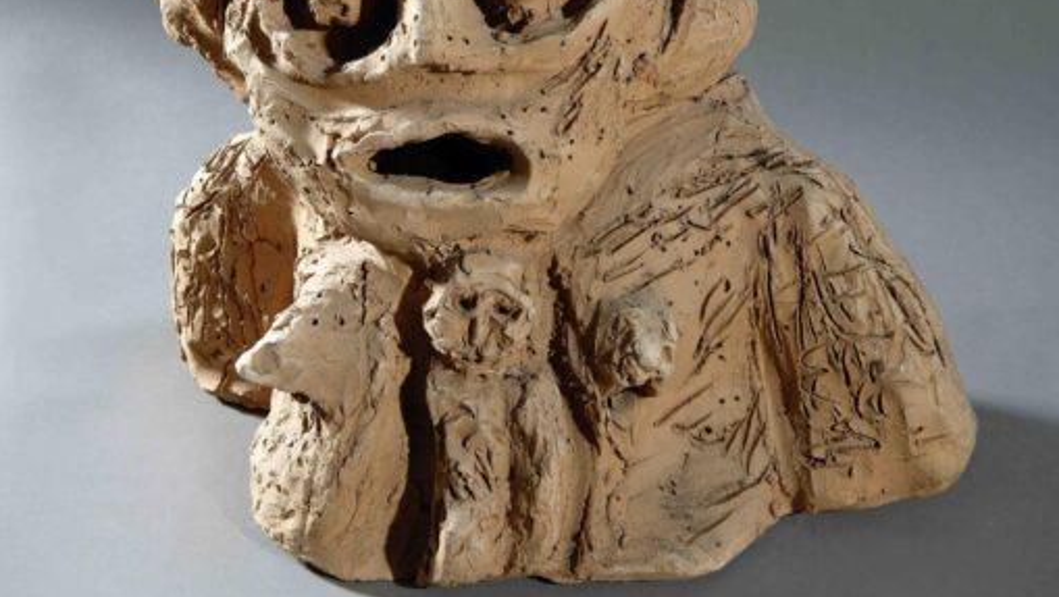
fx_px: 2220
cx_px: 527
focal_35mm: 79
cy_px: 106
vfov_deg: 15.2
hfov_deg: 26.8
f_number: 11
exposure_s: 1/125
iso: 50
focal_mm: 50
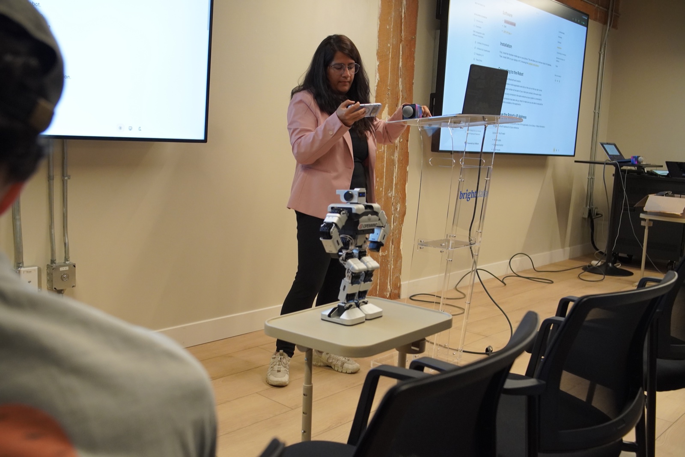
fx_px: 656
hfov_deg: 55.1
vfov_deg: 38.3
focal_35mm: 34
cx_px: 342
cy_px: 228
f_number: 4
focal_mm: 23
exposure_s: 1/160
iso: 2000
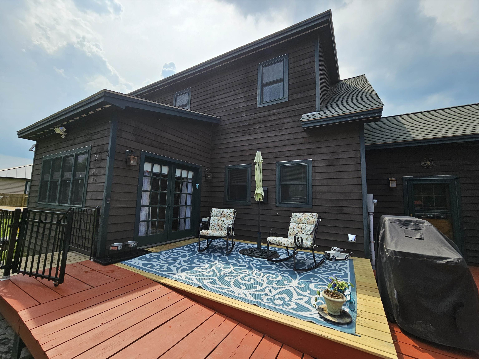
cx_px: 240
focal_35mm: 13
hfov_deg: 106.2
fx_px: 180
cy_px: 180
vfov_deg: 89.9
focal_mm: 2.2
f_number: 2.2
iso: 50
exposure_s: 1/2134
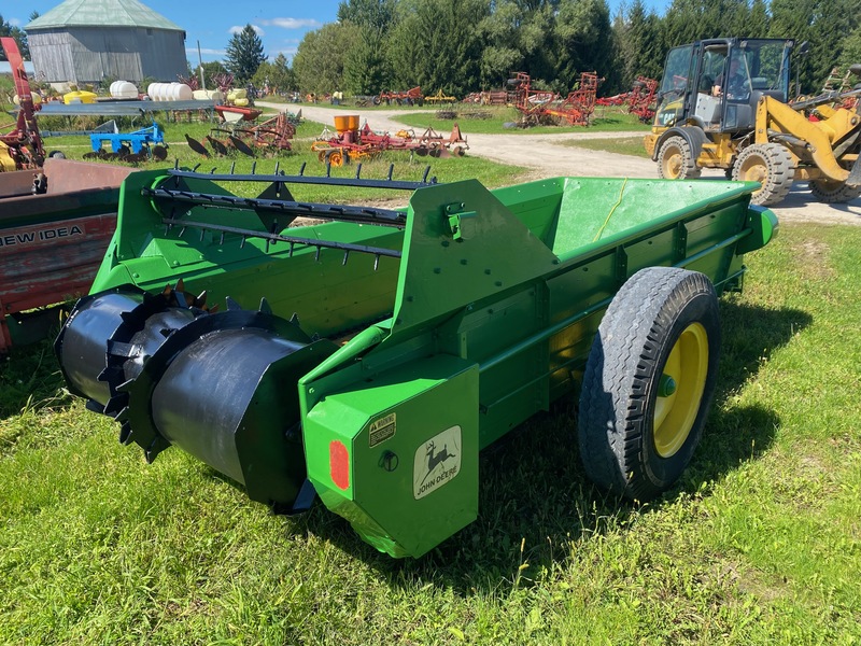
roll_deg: +0.9
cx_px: 430
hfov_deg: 67.3
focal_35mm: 26
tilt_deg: -18.4
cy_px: 323
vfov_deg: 53.1
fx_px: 647
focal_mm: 4.25
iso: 32
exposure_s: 1/1043
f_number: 1.8
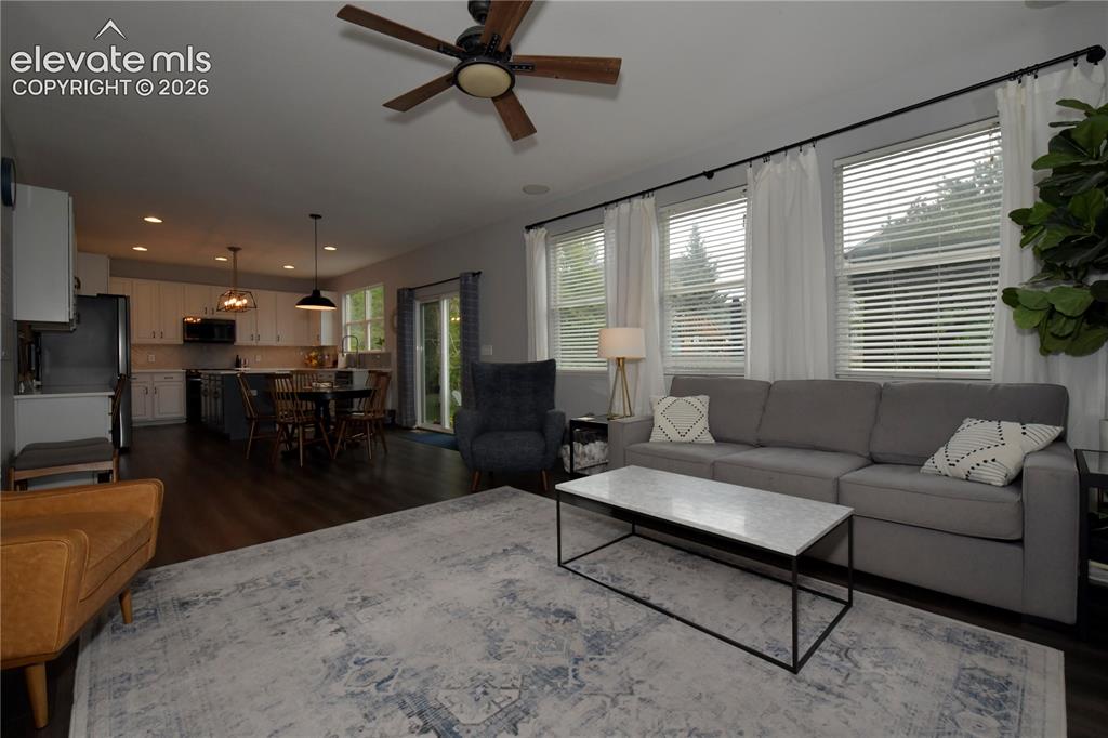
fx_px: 461
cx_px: 554
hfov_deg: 100.4
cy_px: 369
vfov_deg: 77.3
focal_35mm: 15
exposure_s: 1/160
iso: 1250
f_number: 11
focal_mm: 15
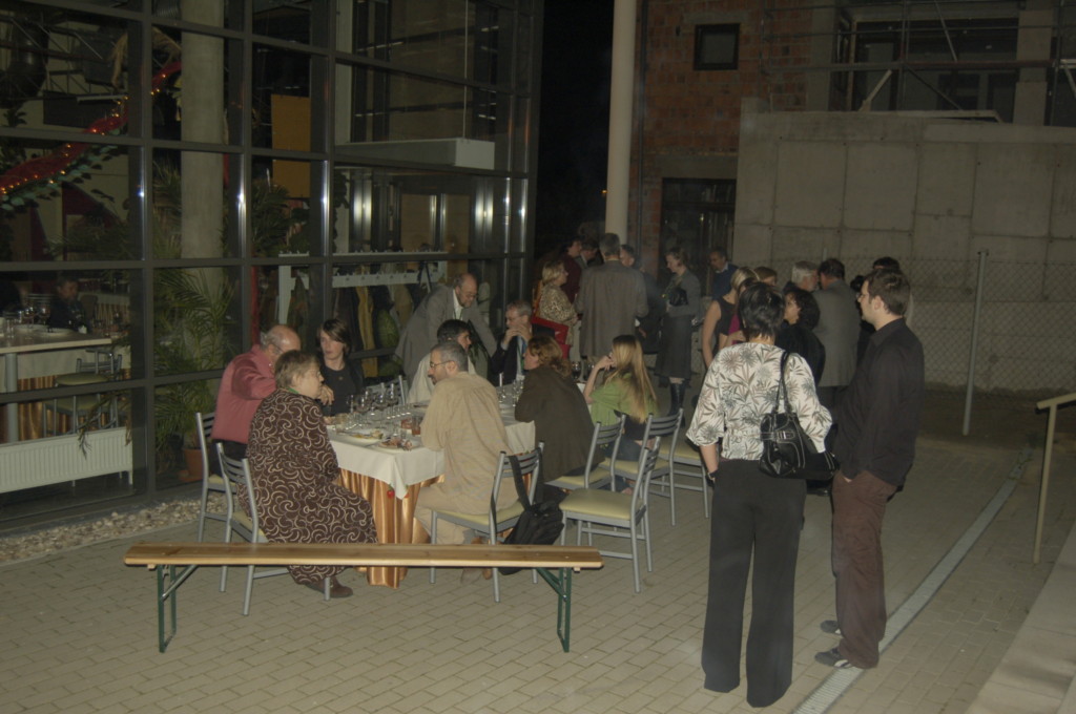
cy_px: 357
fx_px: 1030
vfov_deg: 38.3
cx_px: 538
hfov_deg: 55.2
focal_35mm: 34
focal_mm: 23
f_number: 3.8
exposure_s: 1/60
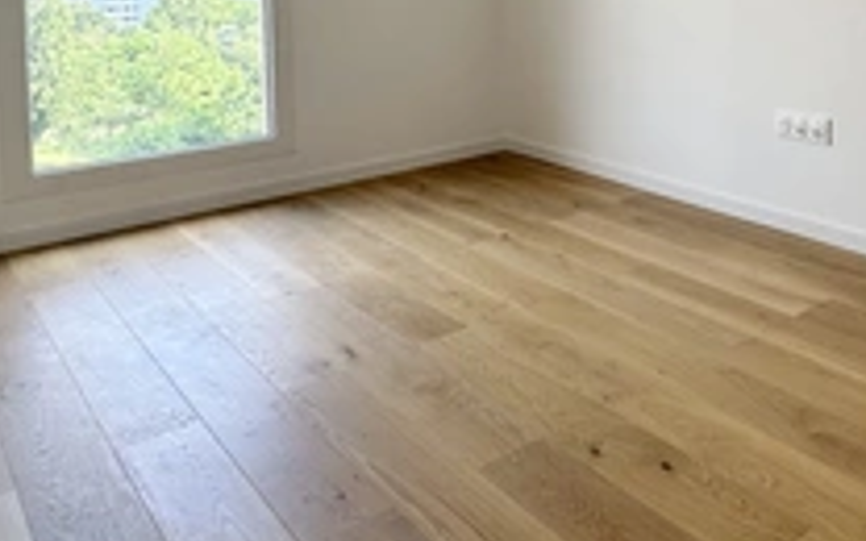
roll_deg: +0.4
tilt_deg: -1.4
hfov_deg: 48.4
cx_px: 702
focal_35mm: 38
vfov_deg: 30.7
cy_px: -25
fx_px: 897
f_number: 2.2
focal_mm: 2.22
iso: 40
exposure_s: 1/157
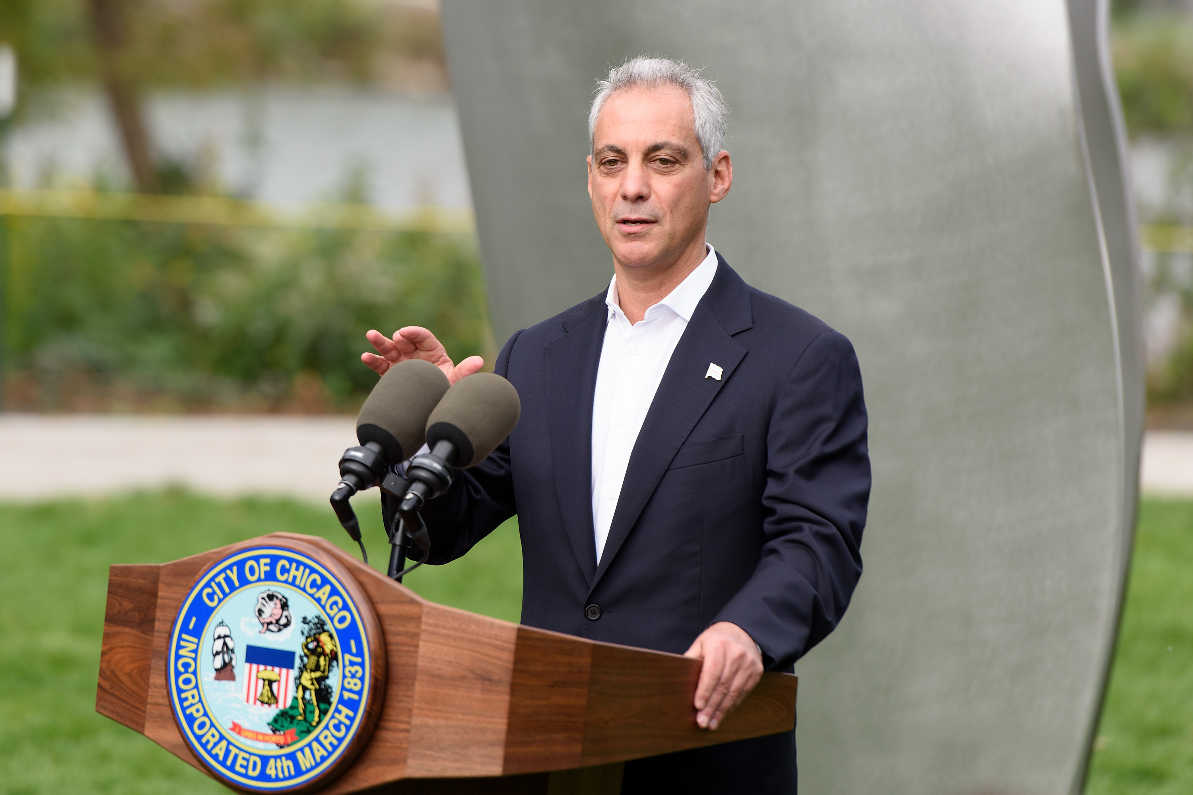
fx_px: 6627
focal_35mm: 200
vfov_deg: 6.9
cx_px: 596
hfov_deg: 10.3
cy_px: 398
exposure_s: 1/800
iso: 200
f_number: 4
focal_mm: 200
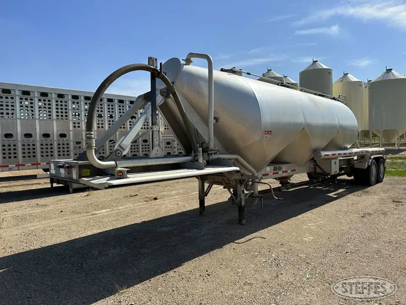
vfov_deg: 56.8
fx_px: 281
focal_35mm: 24
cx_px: 203
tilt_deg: -0.1
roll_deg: +2.4
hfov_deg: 71.6
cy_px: 152
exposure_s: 1/6623
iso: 80
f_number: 1.78
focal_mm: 6.86
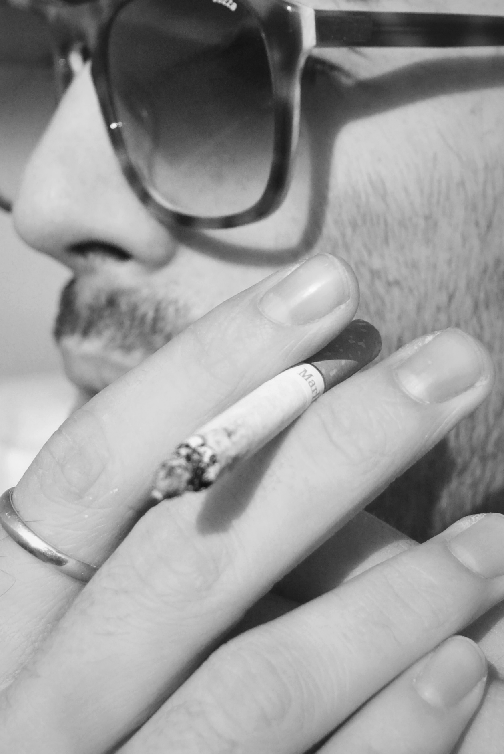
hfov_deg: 13.1
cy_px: 352
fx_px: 2199
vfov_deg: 19.4
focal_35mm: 105
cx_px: 180
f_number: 4.5
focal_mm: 34
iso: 640
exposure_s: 1/4000
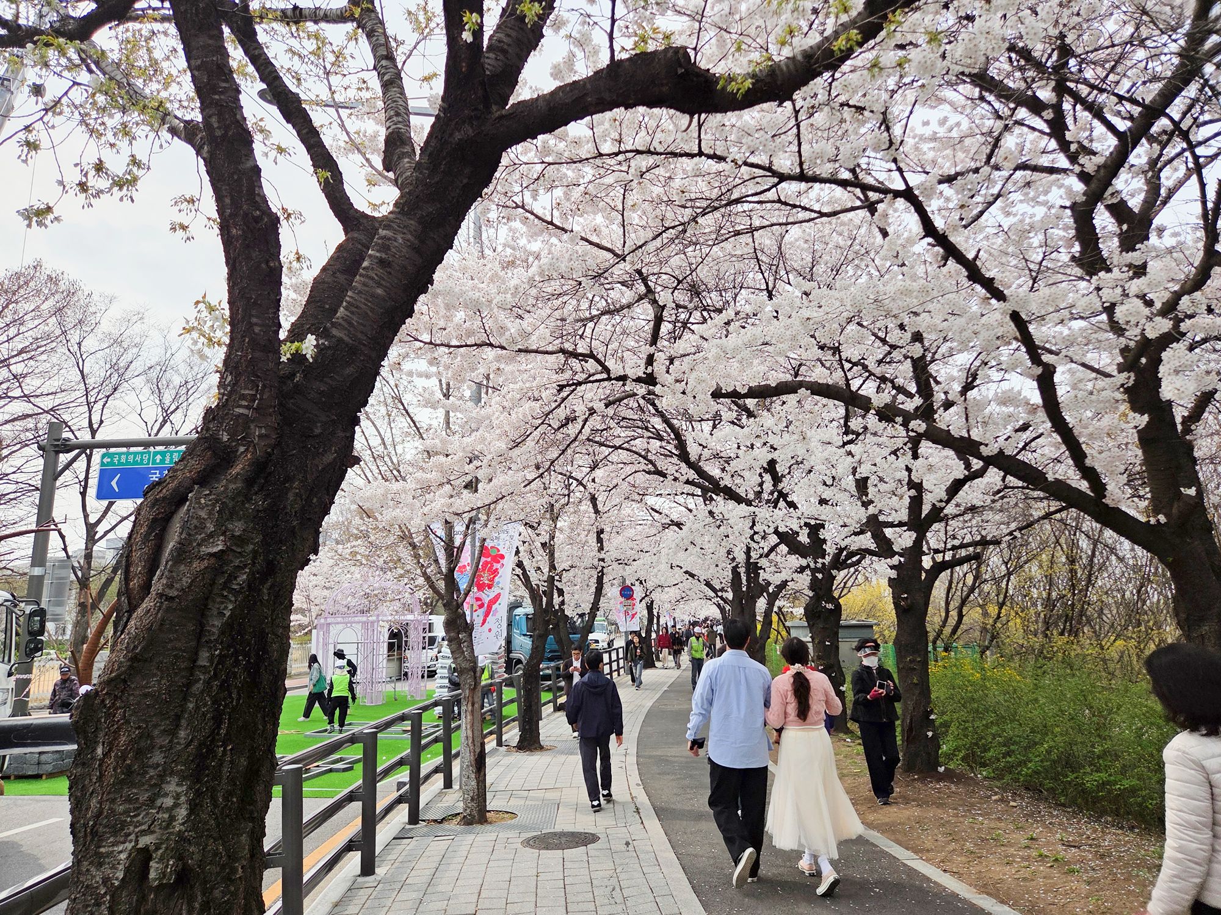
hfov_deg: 73.9
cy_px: 458
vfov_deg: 58.9
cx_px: 610
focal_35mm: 23
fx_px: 811
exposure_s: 1/5862
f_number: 1.8
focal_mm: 5.4
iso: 80
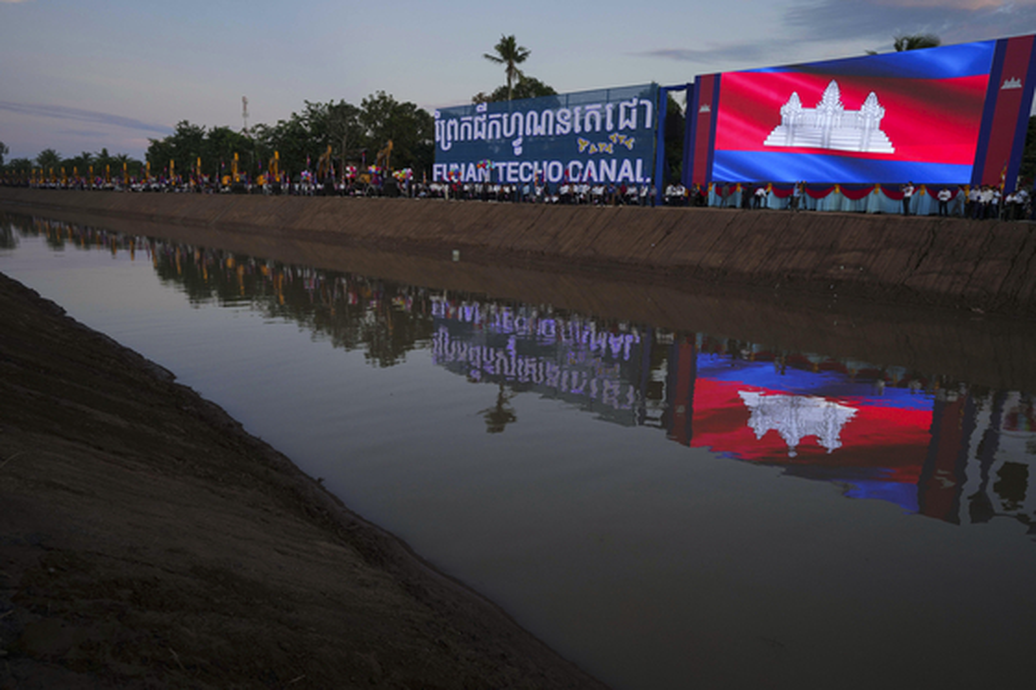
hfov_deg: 76.1
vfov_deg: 55.1
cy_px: 345
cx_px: 518
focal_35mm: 23
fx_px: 662
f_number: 5.6
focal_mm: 23
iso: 400
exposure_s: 1/160
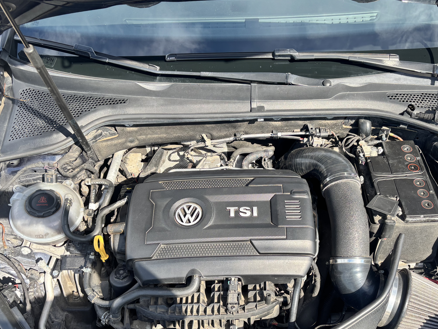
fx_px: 468
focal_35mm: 37
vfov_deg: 38.2
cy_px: 219
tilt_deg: -44.5
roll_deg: +2.3
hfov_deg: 50.0
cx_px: 245
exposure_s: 1/684
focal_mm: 5.96
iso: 50
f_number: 1.6
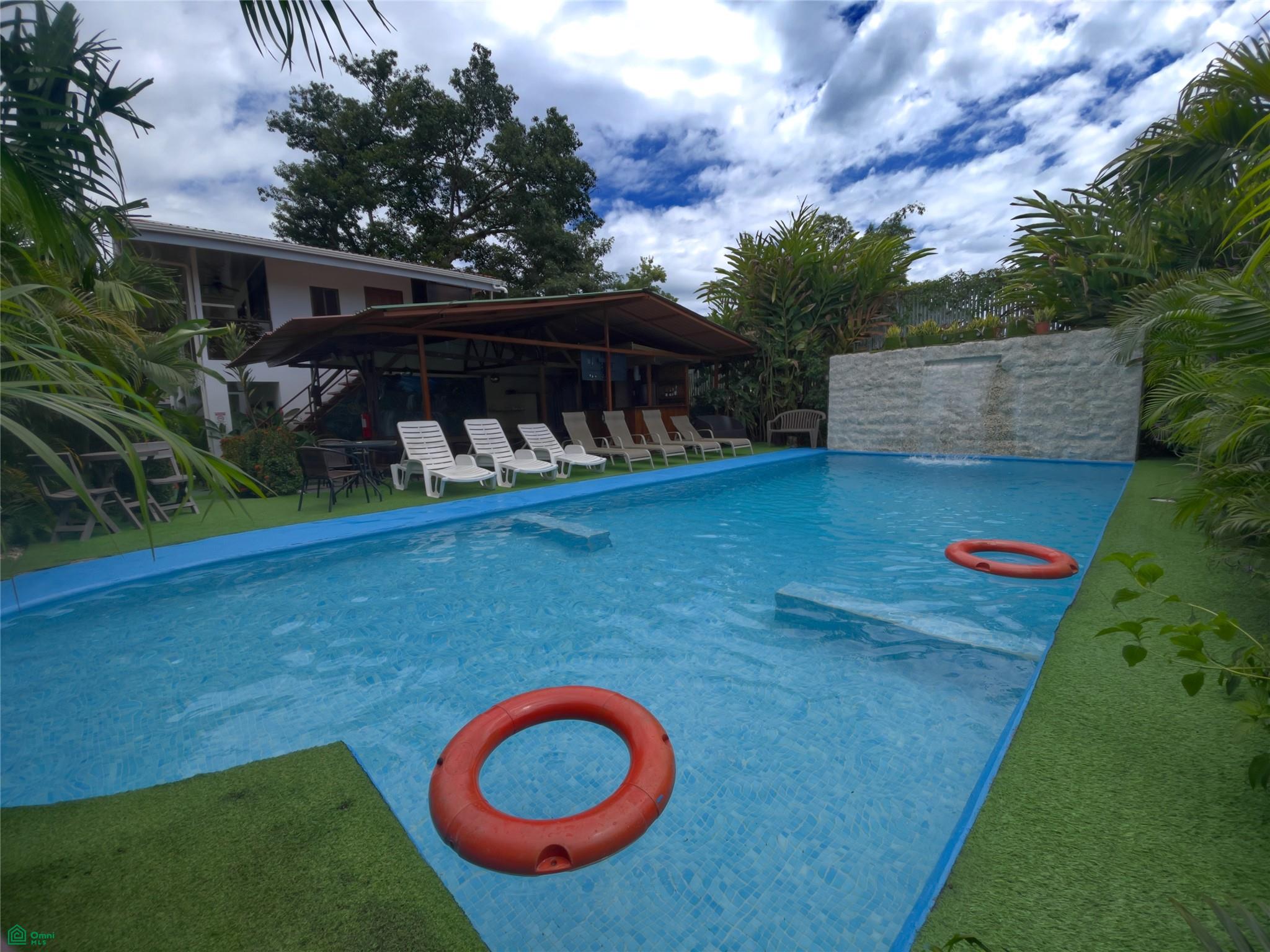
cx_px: 635
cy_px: 476
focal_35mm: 13
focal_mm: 1.5
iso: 25
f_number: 2.4
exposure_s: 1/905
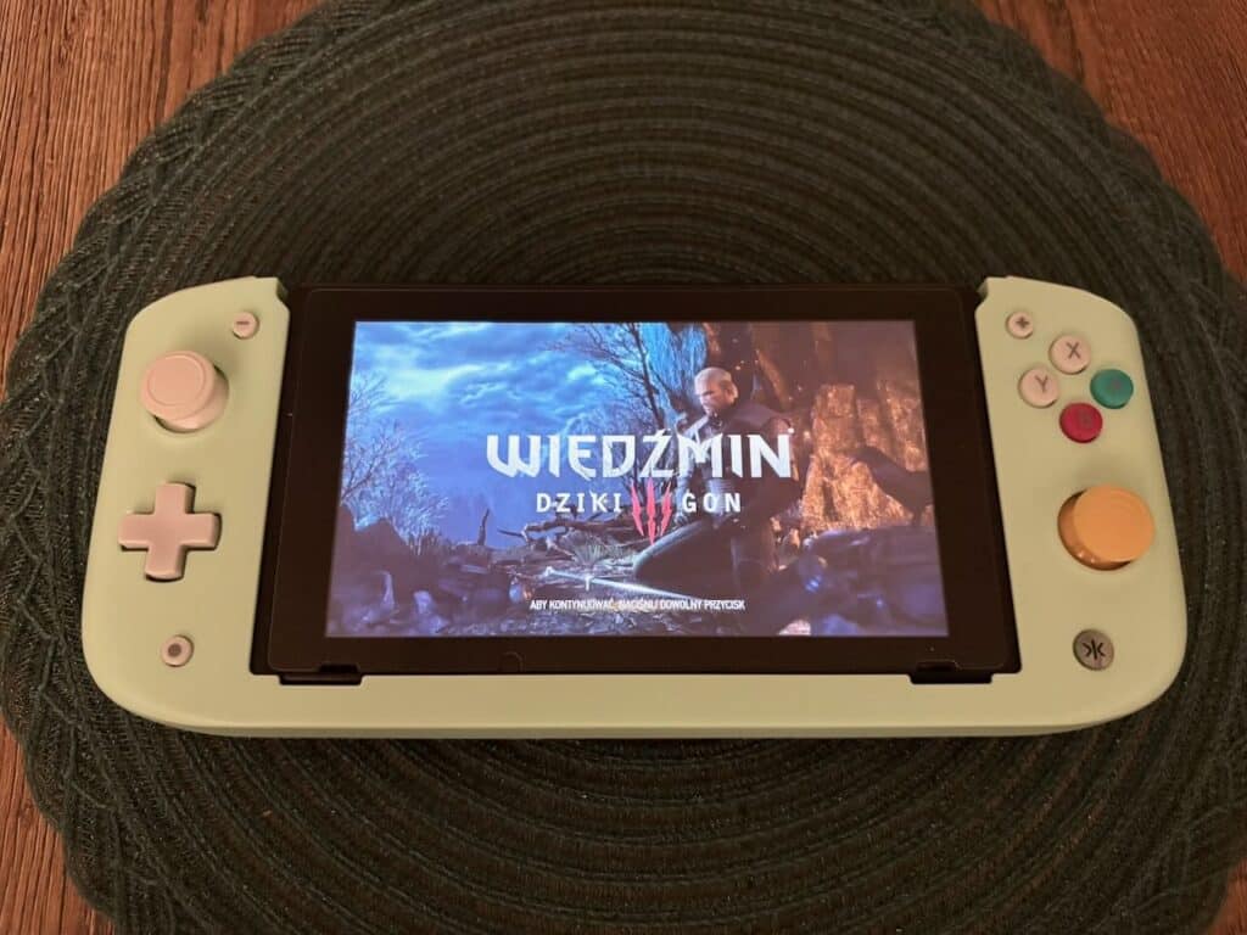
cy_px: 468
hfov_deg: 67.3
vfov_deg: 53.1
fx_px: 937
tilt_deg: -70.3
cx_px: 624
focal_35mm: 26
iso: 640
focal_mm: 5.96
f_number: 1.6
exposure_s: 1/40
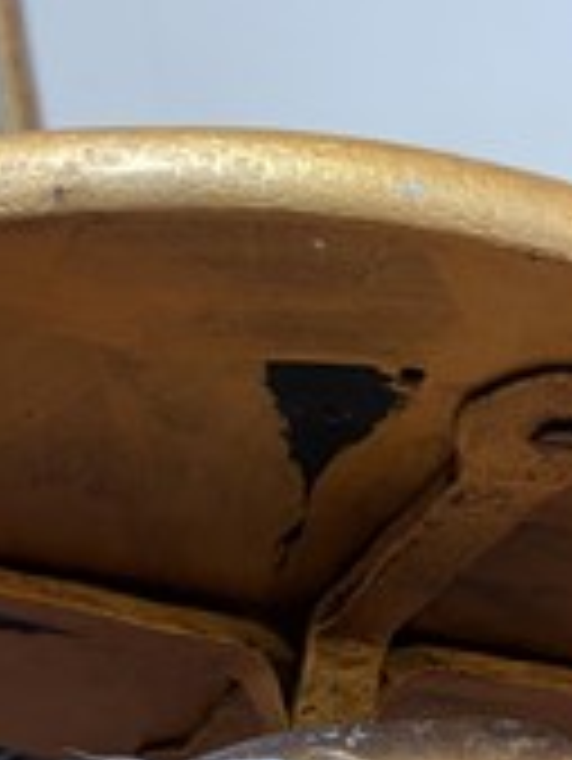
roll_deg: +8.8
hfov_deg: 24.8
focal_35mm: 59
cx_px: 306
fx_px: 1298
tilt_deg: -16.4
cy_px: 742
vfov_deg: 30.6
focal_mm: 5.1
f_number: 1.6
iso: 160
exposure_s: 1/50
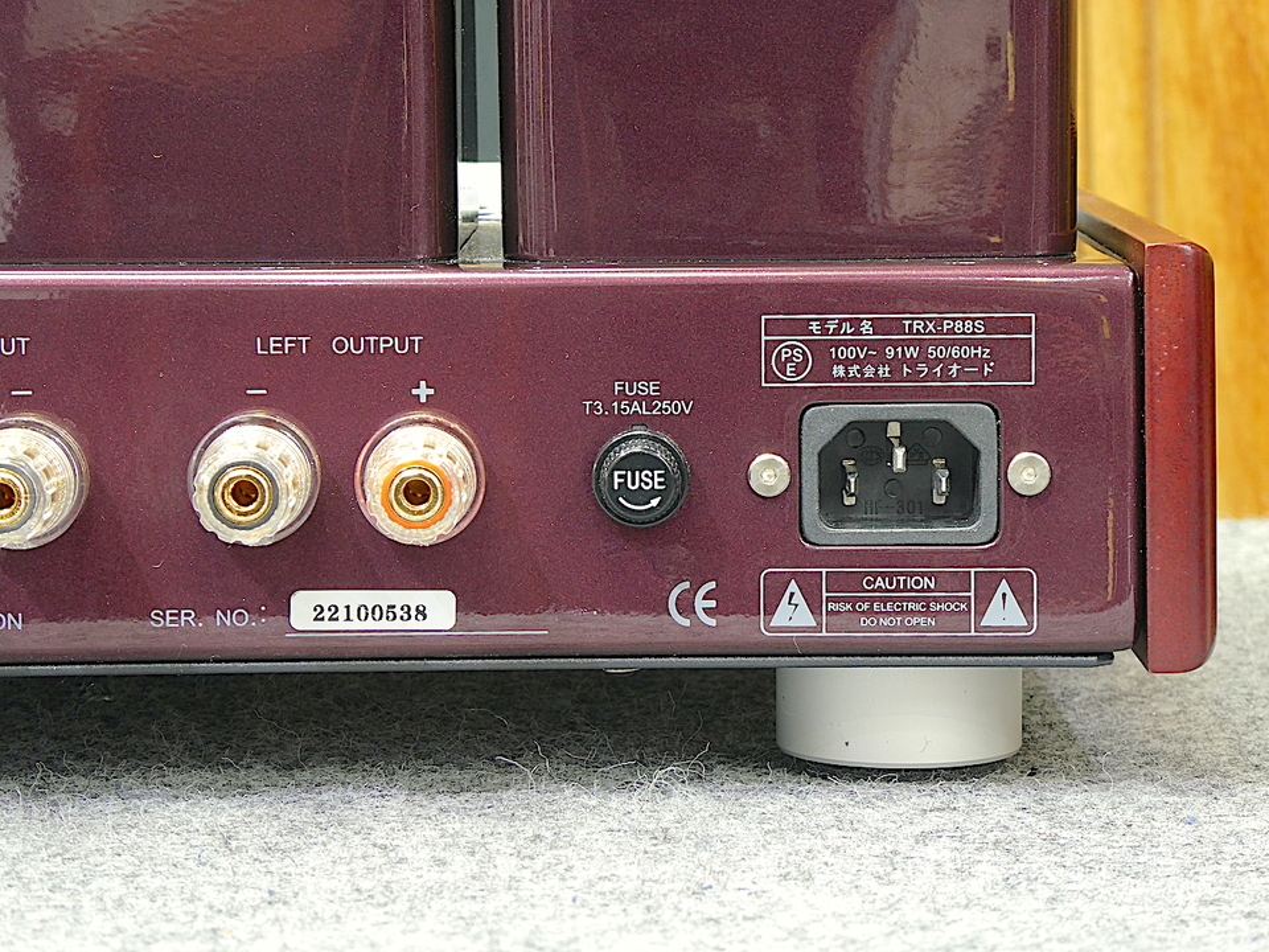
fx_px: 4546
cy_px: 476
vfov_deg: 12.0
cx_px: 634
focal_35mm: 124
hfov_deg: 15.9
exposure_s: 2
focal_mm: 22.3
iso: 100
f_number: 5.6
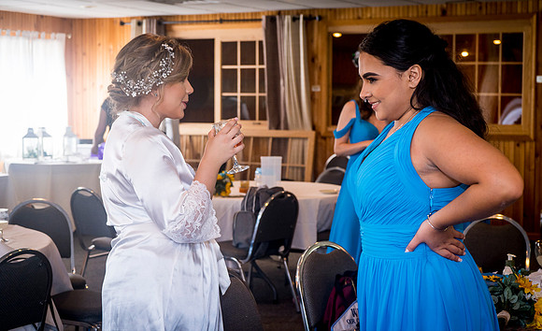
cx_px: 294
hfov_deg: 32.4
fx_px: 932
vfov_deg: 20.1
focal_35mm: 63
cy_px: 166
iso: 1000
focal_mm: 57
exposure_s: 1/100
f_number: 5.6
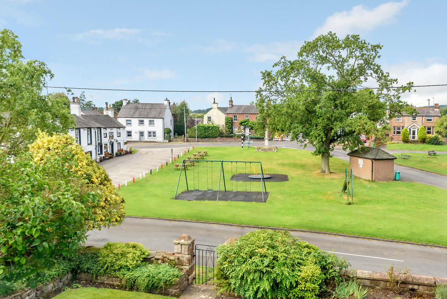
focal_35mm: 31
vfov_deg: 42.4
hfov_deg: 60.3
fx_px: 385
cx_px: 224
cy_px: 150
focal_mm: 31
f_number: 8
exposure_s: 1/320
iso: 250
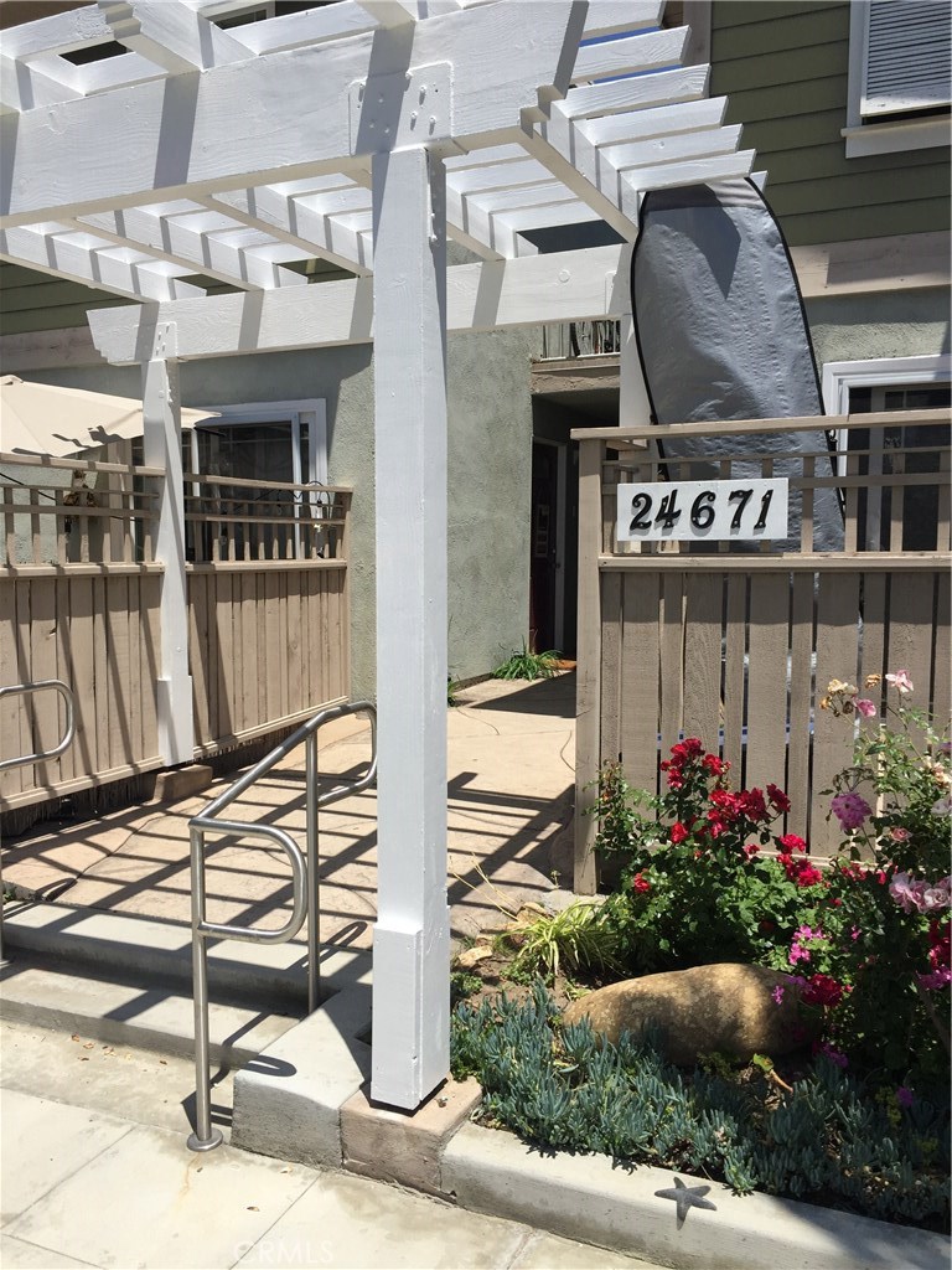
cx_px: 476
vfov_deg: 61.7
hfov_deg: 48.2
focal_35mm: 29
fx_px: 1063
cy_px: 635
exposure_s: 1/2639
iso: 32
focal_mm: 4.15
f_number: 2.2
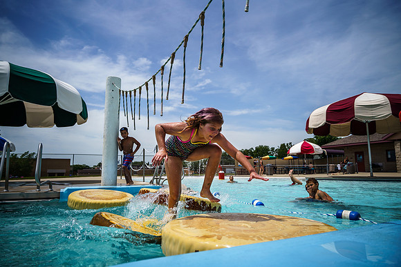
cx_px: 200
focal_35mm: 24
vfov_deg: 53.0
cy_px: 134
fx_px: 269
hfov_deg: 73.5
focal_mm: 24
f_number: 2.8
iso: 100
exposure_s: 1/6400
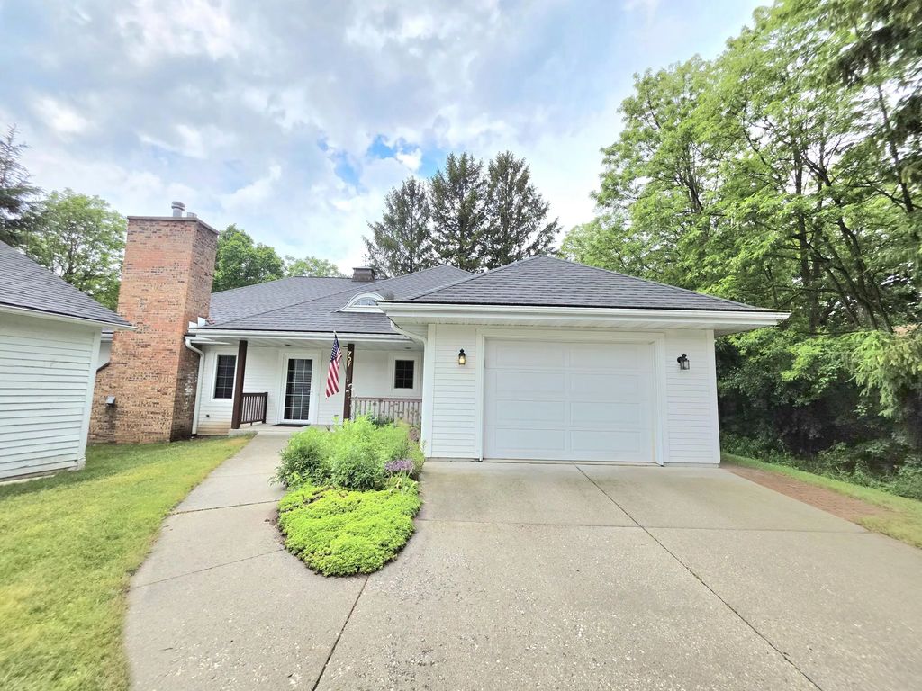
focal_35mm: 13
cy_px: 346
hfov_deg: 106.2
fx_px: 346
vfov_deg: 89.9
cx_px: 461
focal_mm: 2.2
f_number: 1.9
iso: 40
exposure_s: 1/2500
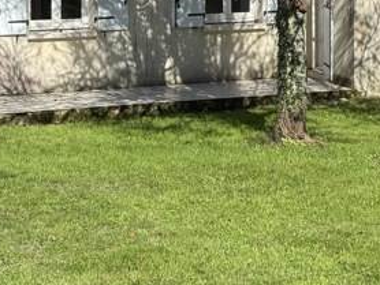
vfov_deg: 10.5
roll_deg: +0.2
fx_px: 1516
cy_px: -102
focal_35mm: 138
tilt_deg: -0.4
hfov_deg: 14.1
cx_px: 350
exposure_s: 1/3425
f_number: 1.78
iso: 64
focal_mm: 6.76
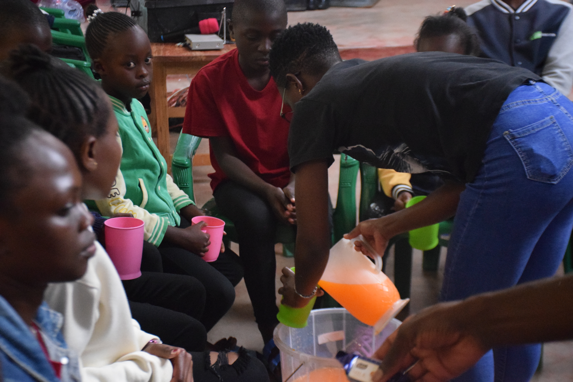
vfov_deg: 18.2
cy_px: 191
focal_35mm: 75
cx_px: 286
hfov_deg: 27.0
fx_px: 1194
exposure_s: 1/20
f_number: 4.8
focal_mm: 50
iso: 6400
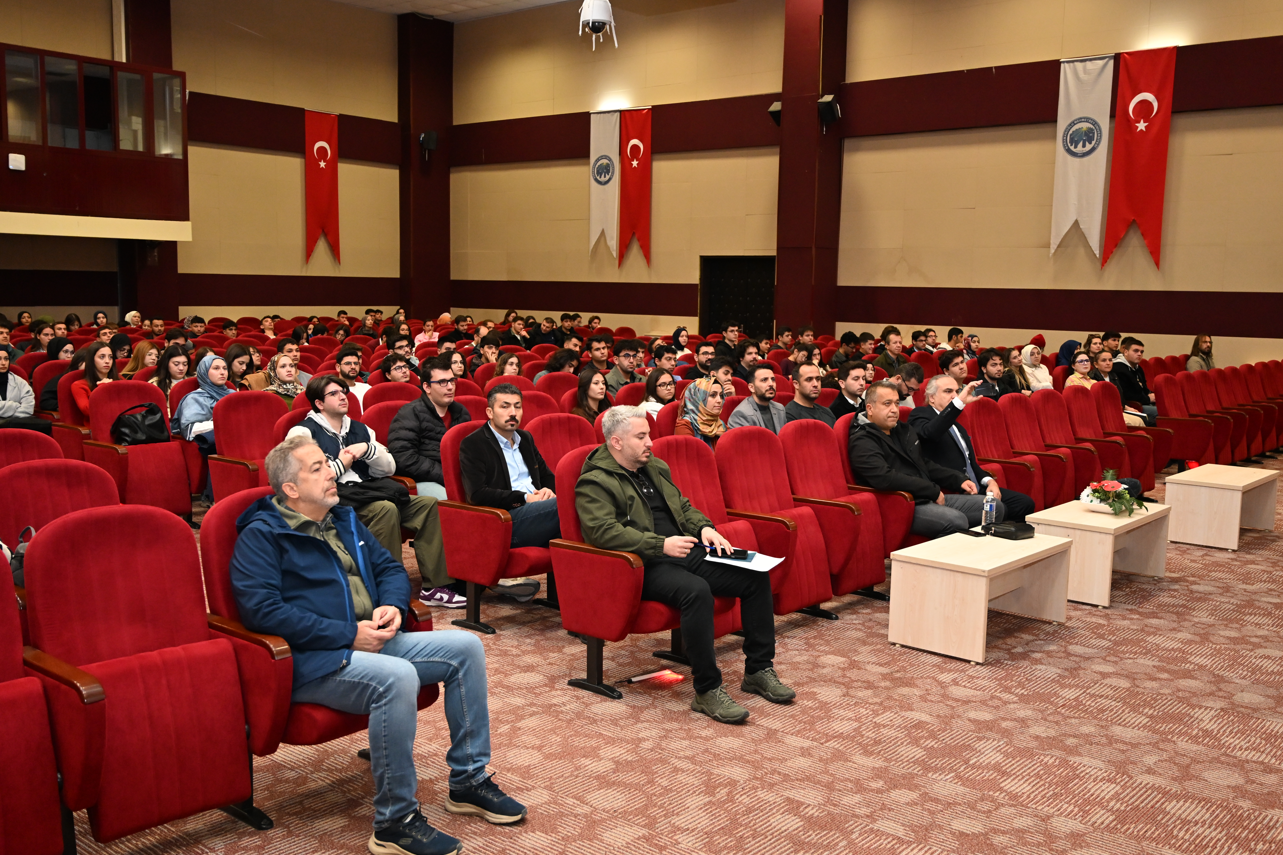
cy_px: 433
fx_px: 1194
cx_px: 648
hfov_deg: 56.5
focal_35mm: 34
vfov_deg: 39.4
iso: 3200
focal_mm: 32.5
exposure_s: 1/60
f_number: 4.5
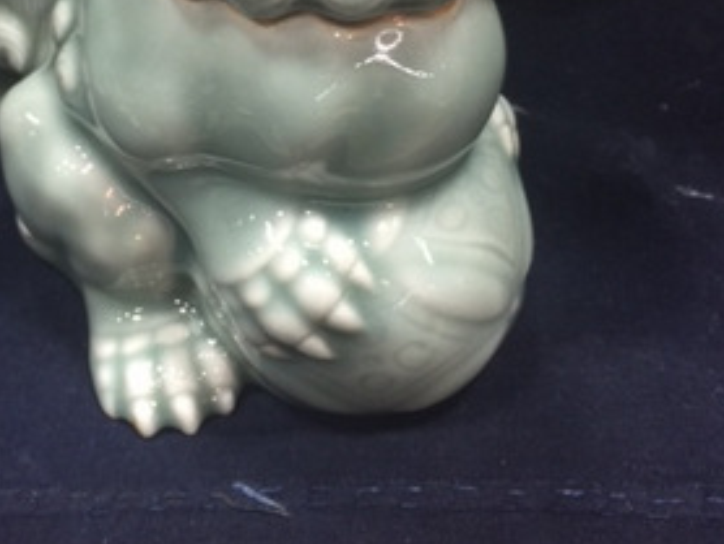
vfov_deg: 27.6
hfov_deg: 38.0
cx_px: 279
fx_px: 1047
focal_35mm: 50
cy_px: 10
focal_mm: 4.15
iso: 64
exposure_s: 1/15
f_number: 2.2
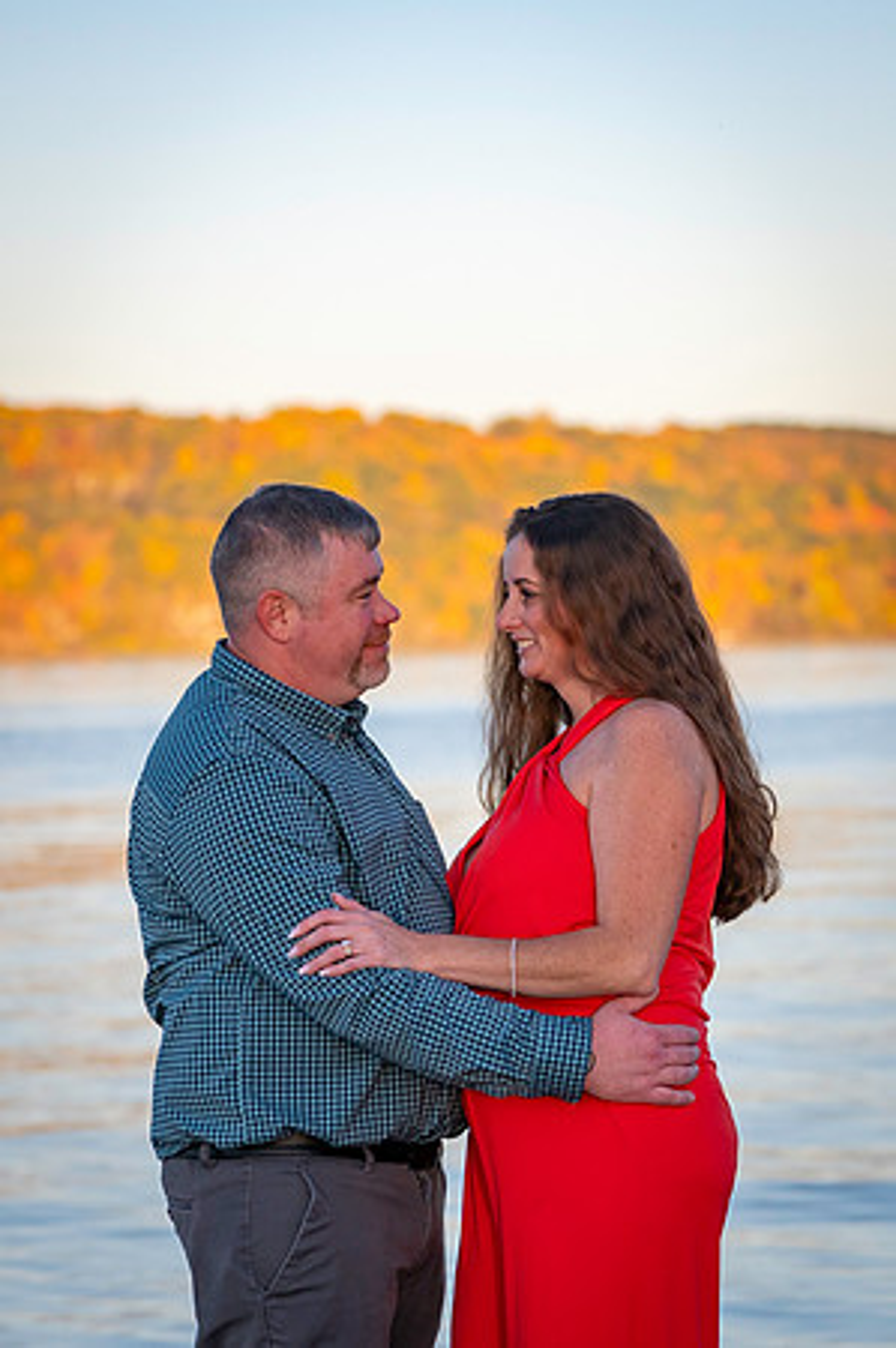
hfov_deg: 9.8
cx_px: 537
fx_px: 5214
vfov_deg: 14.7
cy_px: 886
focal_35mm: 139
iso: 640
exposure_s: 1/6400
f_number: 2.8
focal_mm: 70
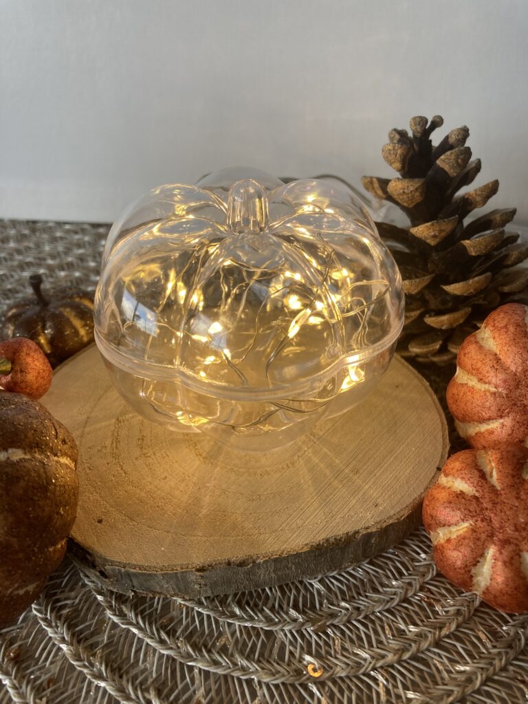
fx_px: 569
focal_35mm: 28
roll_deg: -0.7
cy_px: 352
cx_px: 264
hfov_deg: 49.7
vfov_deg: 63.4
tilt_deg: -37.6
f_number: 1.8
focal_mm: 3.99
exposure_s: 1/121
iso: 40
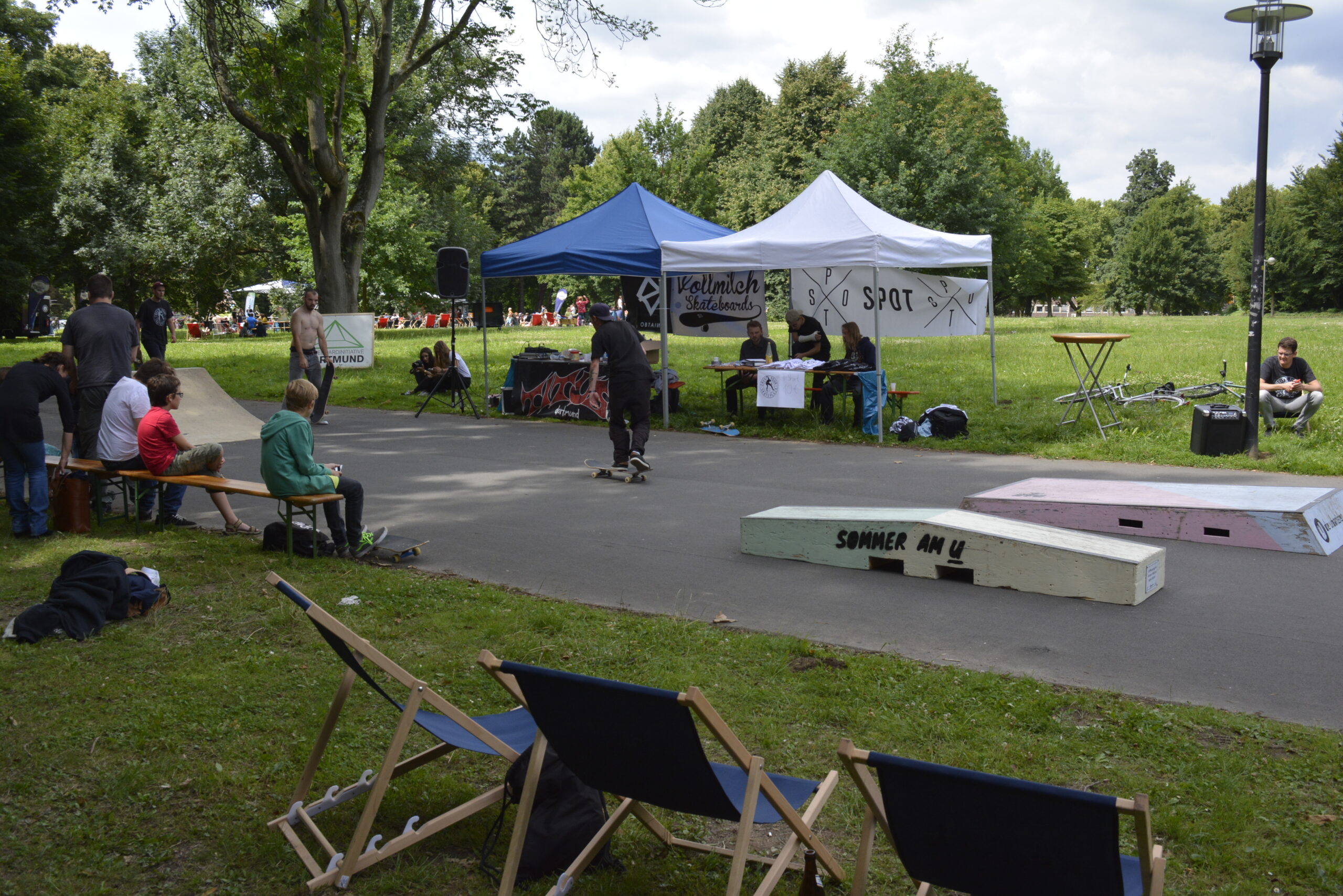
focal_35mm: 36
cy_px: 448
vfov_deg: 36.9
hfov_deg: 53.1
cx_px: 672
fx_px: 1343
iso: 500
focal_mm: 24
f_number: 8
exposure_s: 1/500
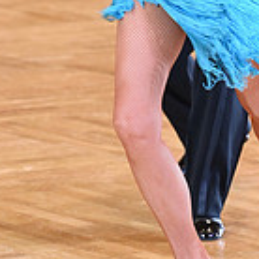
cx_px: 170
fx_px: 3386
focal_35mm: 400
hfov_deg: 4.4
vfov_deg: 4.4
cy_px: -105
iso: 2500
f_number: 4
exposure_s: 1/400
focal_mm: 112
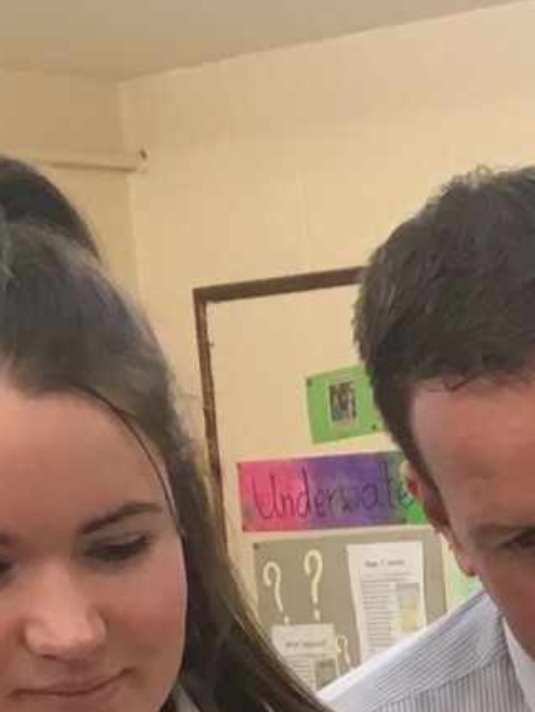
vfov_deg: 10.3
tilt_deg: -15.3
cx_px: 1027
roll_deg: +1.3
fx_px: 3563
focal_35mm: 173
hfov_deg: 8.2
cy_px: 1525
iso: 64
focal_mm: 4.15
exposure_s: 1/33
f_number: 2.2
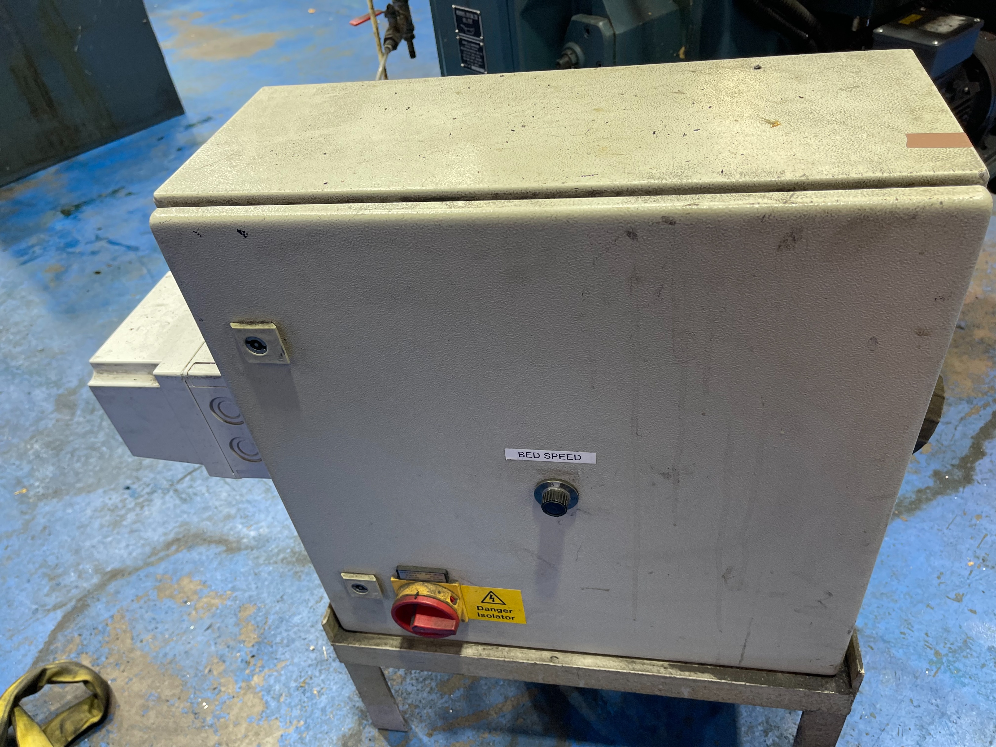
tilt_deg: -40.7
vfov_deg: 53.1
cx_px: 498
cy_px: 374
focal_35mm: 26
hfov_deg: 67.3
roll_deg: +6.8
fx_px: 748
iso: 100
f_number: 1.6
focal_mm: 5.1
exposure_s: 1/100
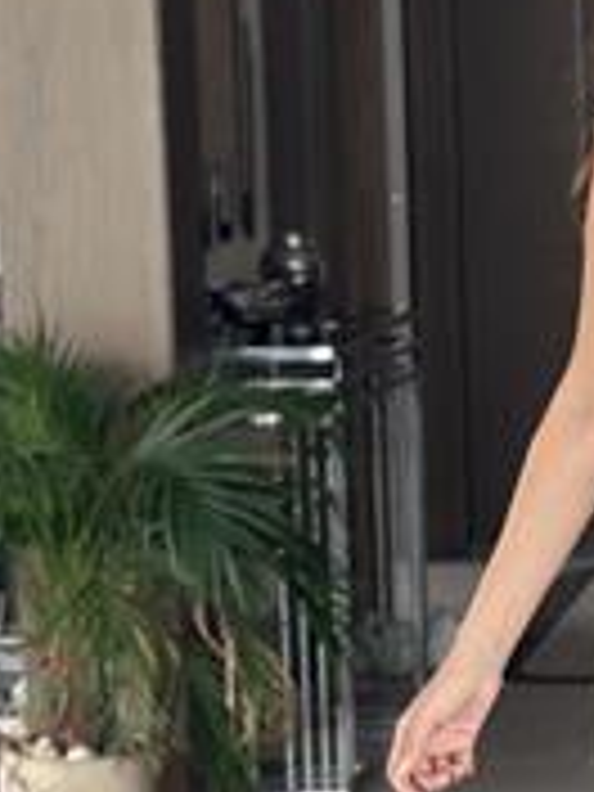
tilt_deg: -18.6
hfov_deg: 10.5
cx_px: 778
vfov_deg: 14.2
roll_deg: +0.4
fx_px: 3157
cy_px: 644
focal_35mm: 138
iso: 160
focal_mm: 6.86
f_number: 1.78
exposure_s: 1/60
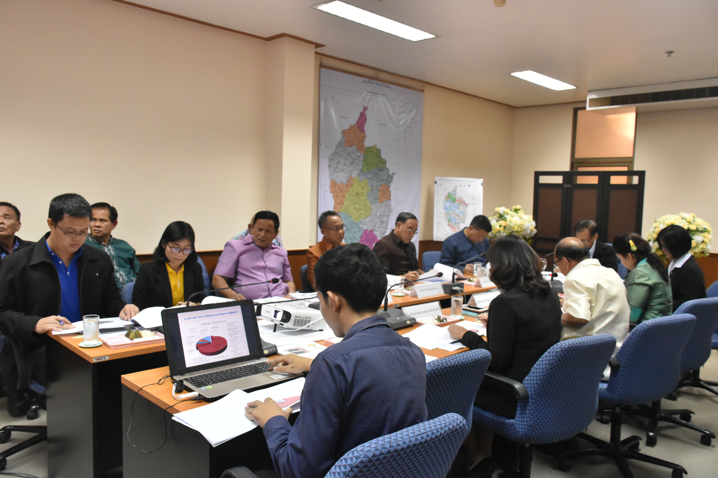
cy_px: 239
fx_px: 538
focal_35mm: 27
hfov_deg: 67.4
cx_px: 359
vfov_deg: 47.9
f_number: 5.6
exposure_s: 1/125
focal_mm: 18
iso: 2500
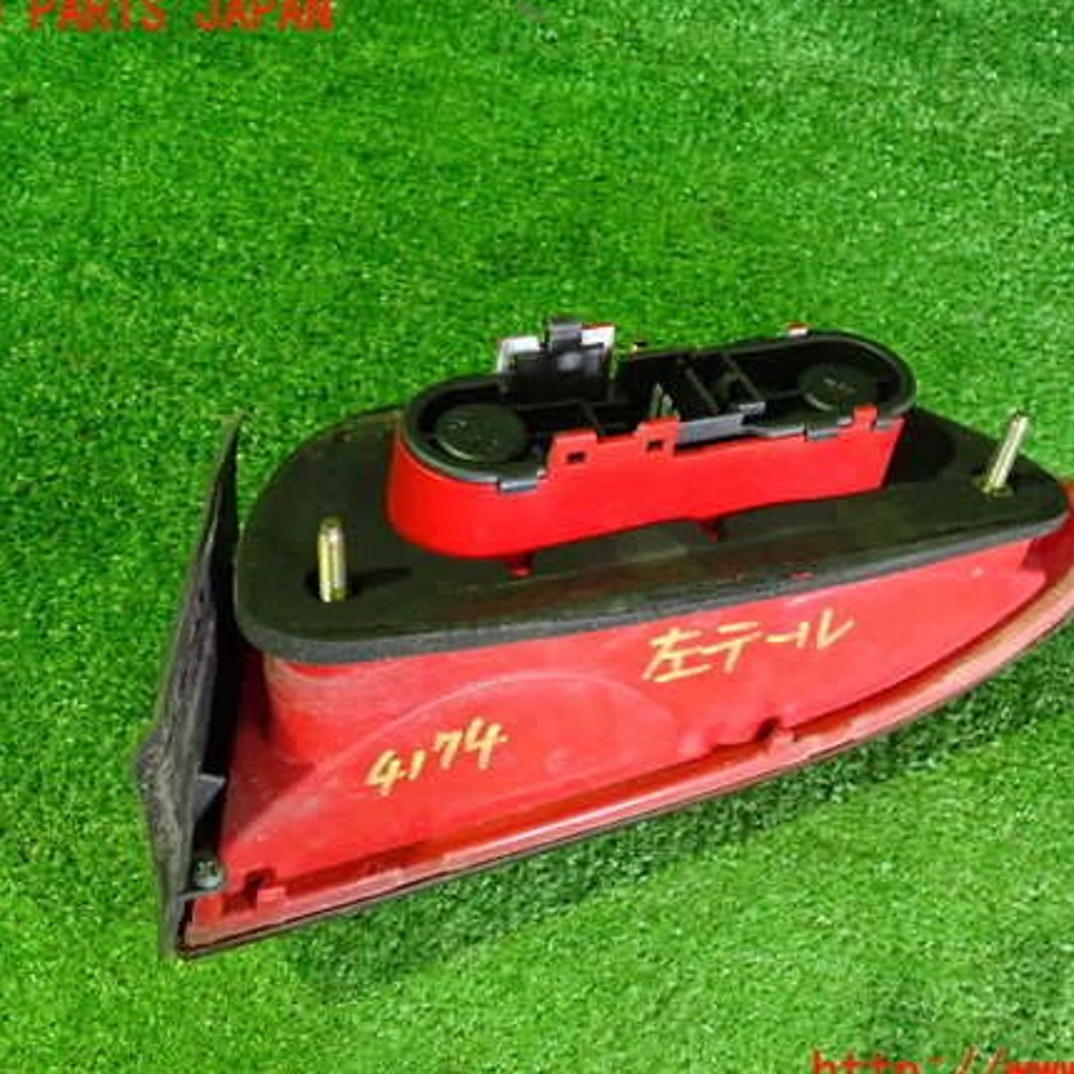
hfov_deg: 44.8
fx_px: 1299
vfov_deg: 44.9
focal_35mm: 37
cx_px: 627
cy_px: 544
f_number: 2.3
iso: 800
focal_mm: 5.4
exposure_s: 1/25
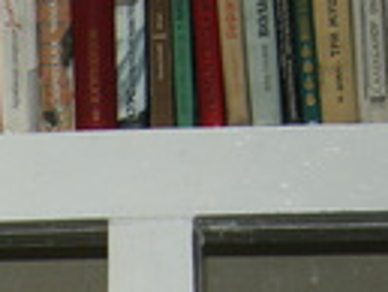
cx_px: -235
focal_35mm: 190
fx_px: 2132
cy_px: 757
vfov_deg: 7.2
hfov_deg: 10.0
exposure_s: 1/60
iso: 64
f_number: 2.7
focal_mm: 7.5
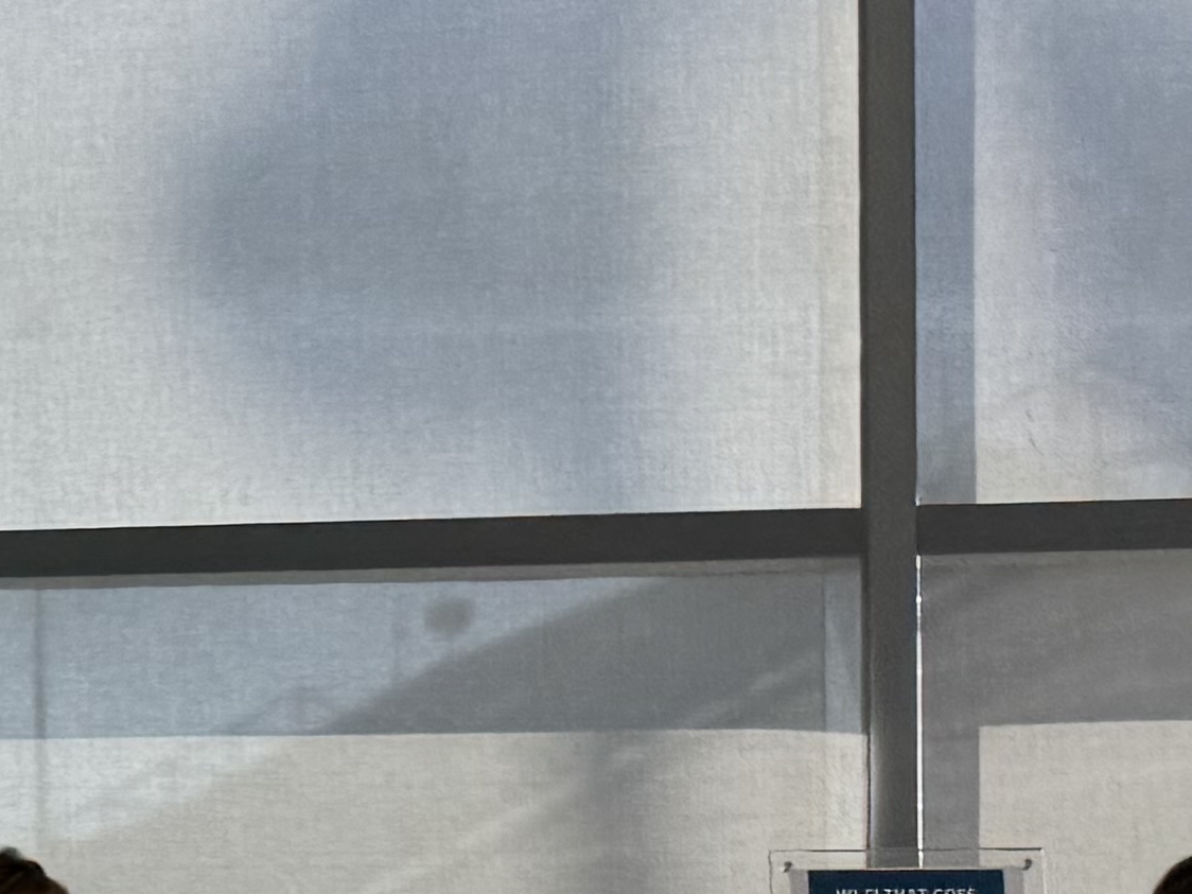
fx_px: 4201
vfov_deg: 11.9
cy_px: 1033
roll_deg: -0.3
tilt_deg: -0.4
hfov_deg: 12.6
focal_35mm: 122
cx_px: -1661
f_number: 1.78
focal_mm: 6.76
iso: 80
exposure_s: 1/495
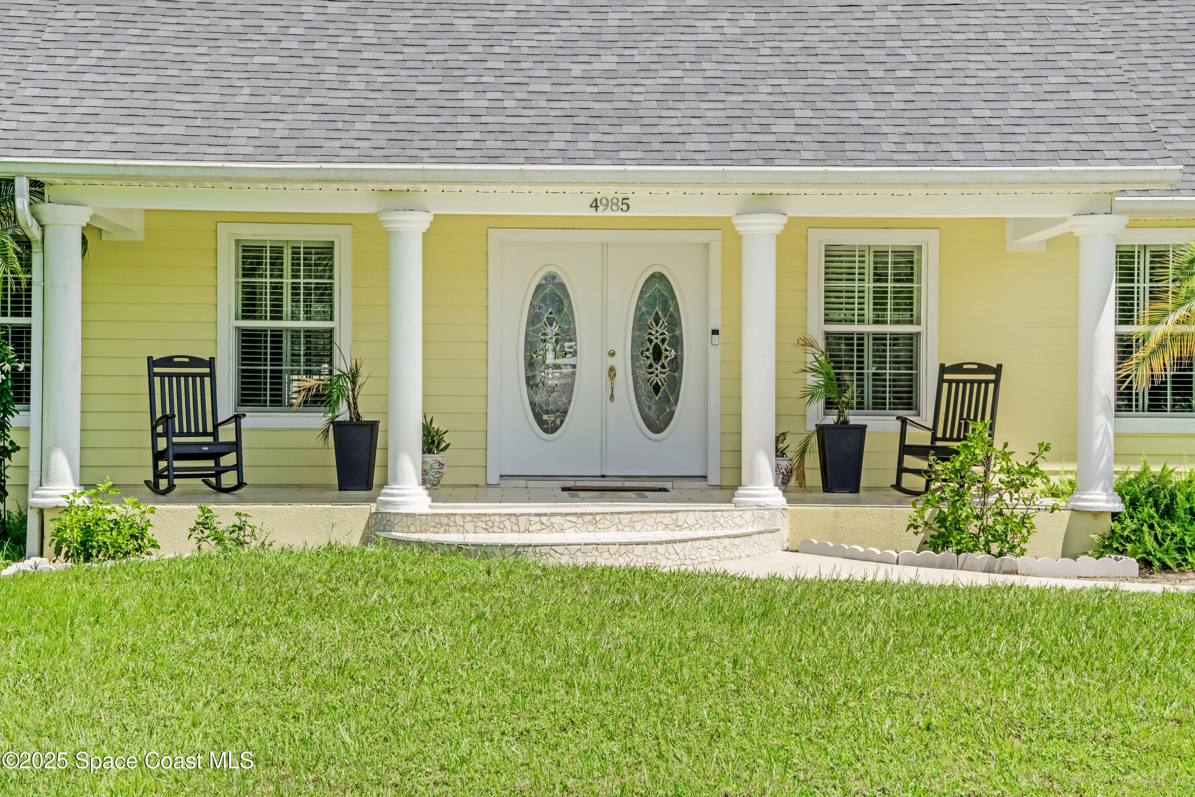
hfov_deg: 33.4
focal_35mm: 60
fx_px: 1992
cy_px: 398
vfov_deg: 22.6
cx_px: 598
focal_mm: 40
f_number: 9
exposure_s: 1/3200
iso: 250
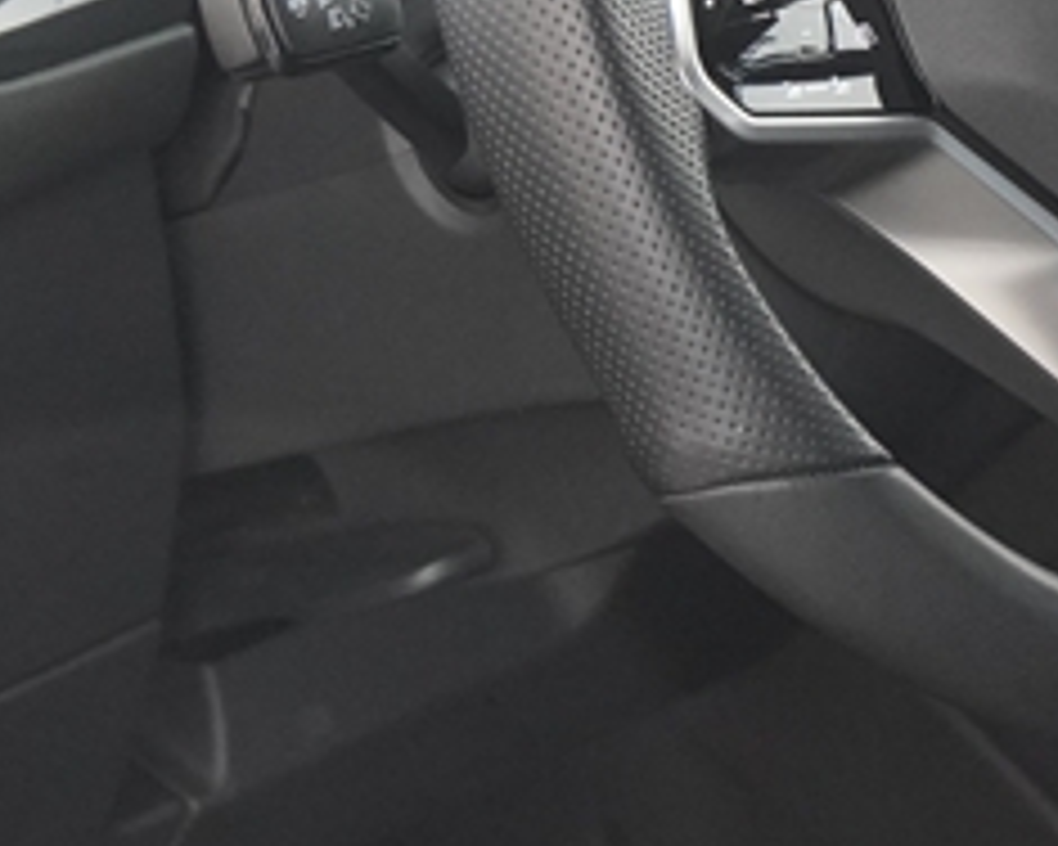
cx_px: 1261
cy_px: -169
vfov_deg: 8.3
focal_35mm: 184
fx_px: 5762
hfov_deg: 10.3
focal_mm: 30
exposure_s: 1/160
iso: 1600
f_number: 3.2
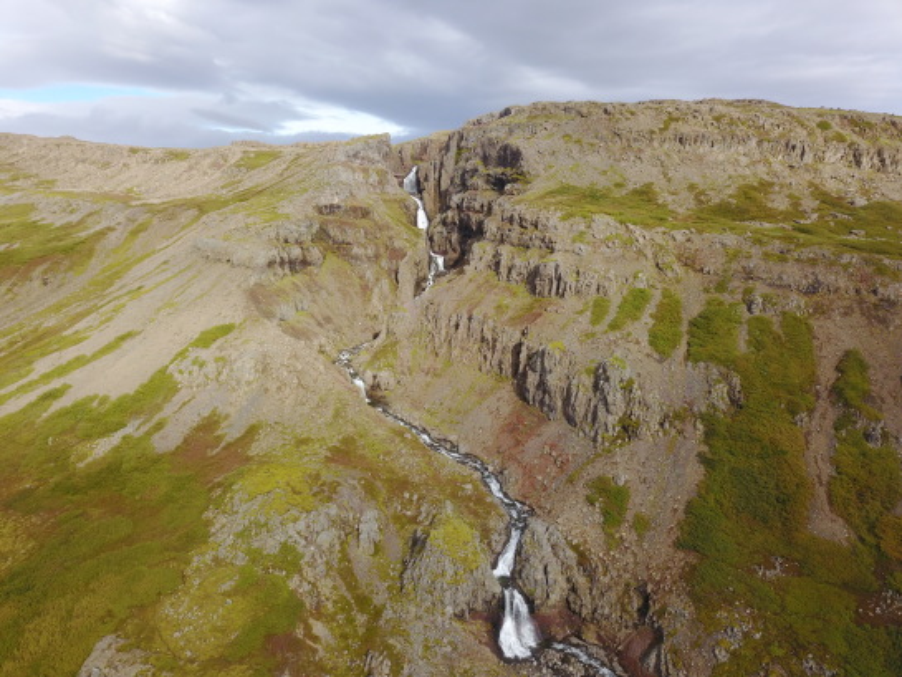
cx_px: 451
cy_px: 338
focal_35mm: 26
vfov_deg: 53.1
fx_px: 678
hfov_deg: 67.3
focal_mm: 4.73
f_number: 2.2
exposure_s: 1/100
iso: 181
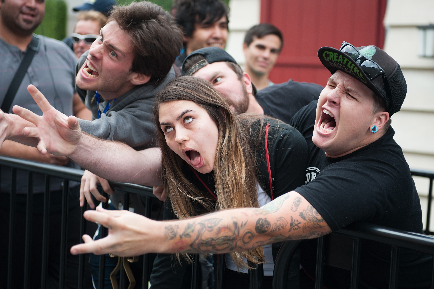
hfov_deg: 28.9
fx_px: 843
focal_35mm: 70
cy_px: 144
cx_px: 217
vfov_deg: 19.4
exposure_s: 1/640
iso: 200
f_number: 2.8
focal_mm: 70
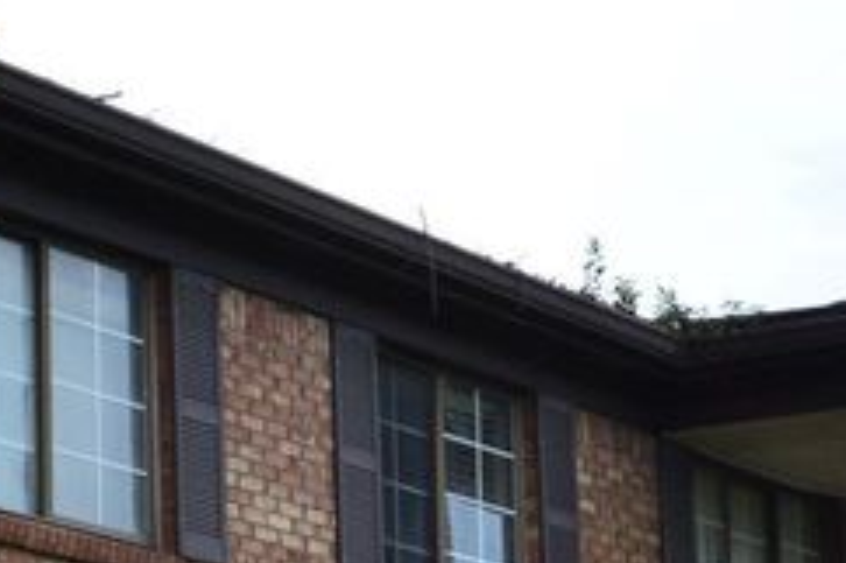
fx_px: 4324
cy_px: 876
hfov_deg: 11.2
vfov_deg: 7.3
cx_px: 510
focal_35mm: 184
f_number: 9
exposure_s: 1/100
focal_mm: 29
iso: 400
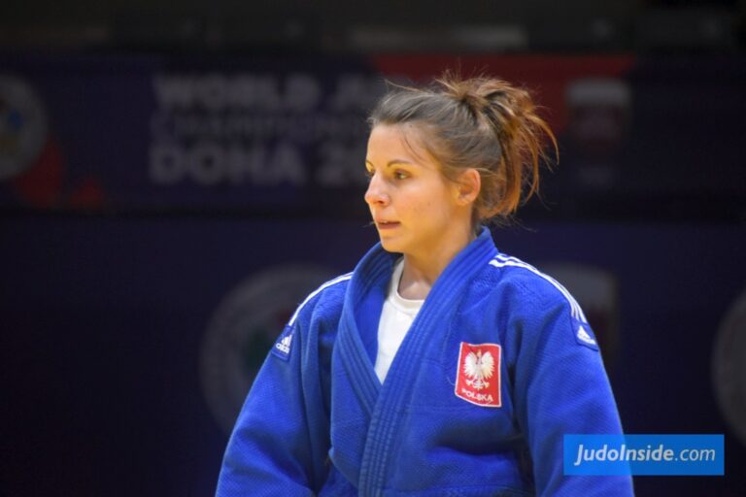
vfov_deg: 3.1
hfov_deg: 4.6
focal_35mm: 450
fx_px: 9324
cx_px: 373
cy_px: 248
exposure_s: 1/400
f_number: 6.3
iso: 1600
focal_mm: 300
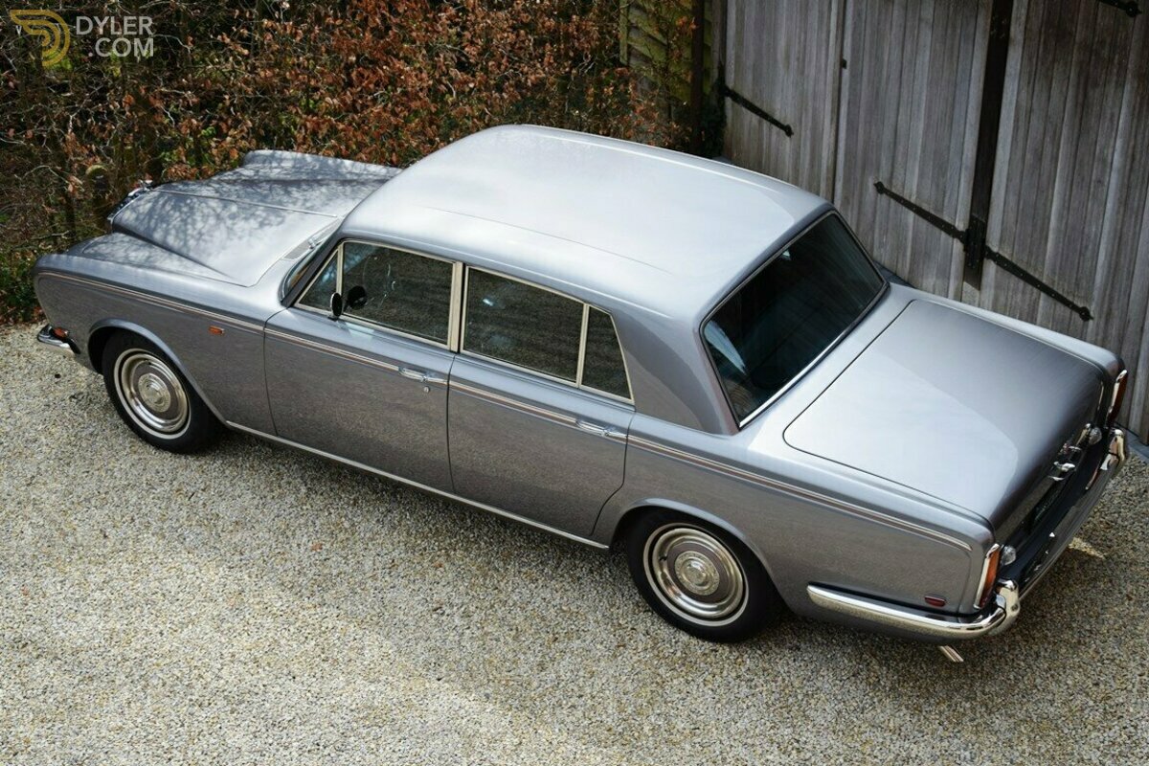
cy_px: 383
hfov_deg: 38.9
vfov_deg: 26.5
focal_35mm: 51
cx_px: 574
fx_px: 1628
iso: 100
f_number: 6.3
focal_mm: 34
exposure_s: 1/160
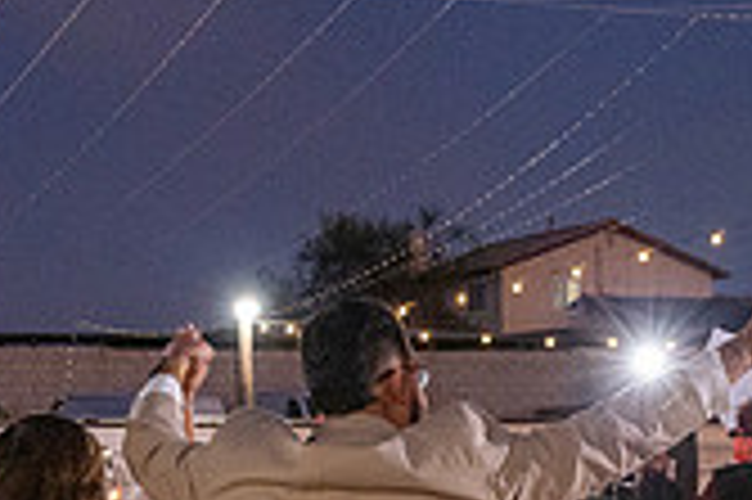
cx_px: 194
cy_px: 777
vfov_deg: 12.2
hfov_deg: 19.2
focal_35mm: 106
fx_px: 2212
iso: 4000
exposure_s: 1/250
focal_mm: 30.5
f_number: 4
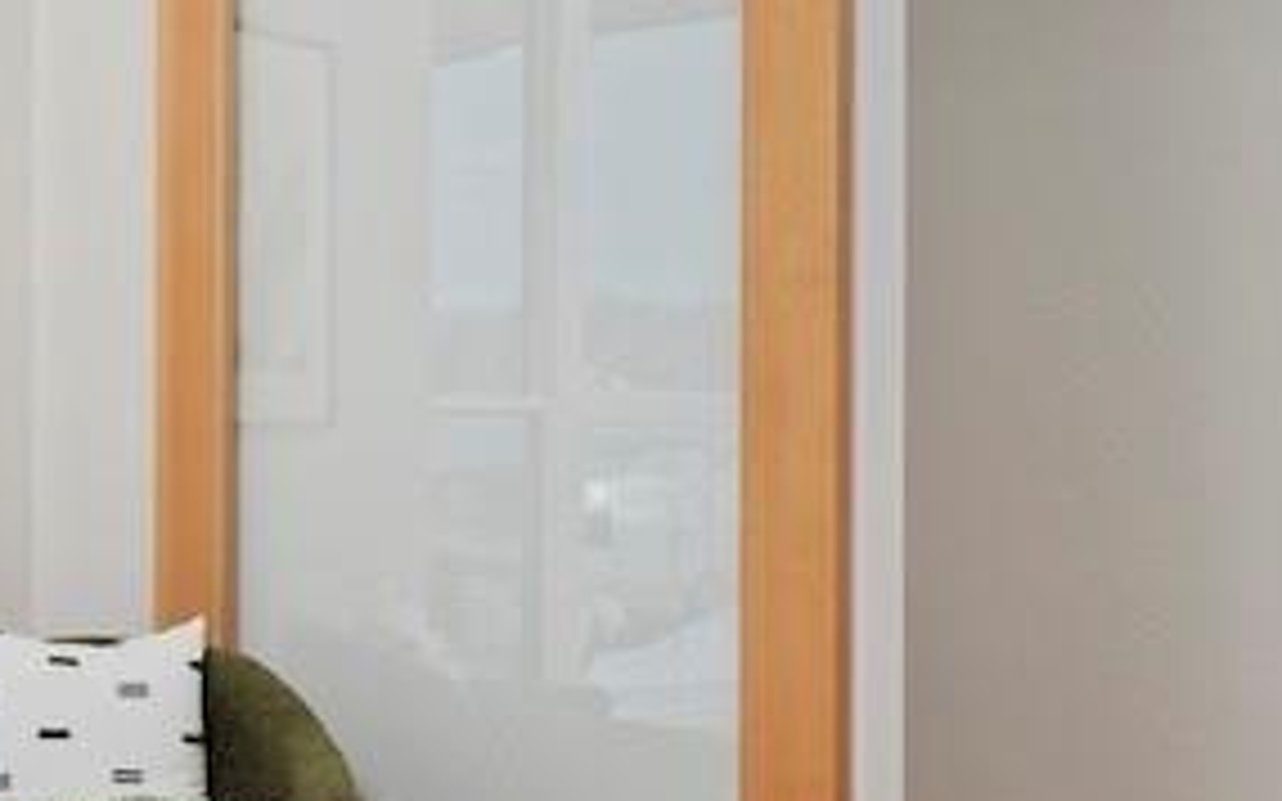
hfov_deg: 26.8
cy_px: 416
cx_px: -252
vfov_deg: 19.1
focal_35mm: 68
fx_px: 2375
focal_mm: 19
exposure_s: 1/320
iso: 640
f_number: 13
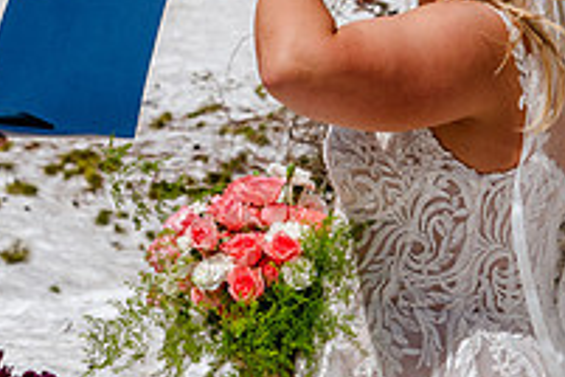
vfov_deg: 5.3
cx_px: 120
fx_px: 4017
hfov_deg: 8.0
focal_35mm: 256
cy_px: -49
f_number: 8
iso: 200
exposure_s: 1/640
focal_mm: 75
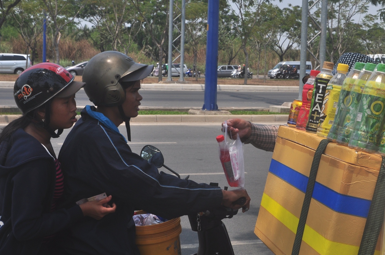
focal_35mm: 59
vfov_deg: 22.9
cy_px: 125
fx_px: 630
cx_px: 213
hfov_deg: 33.9
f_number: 7.1
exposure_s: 1/320
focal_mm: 26
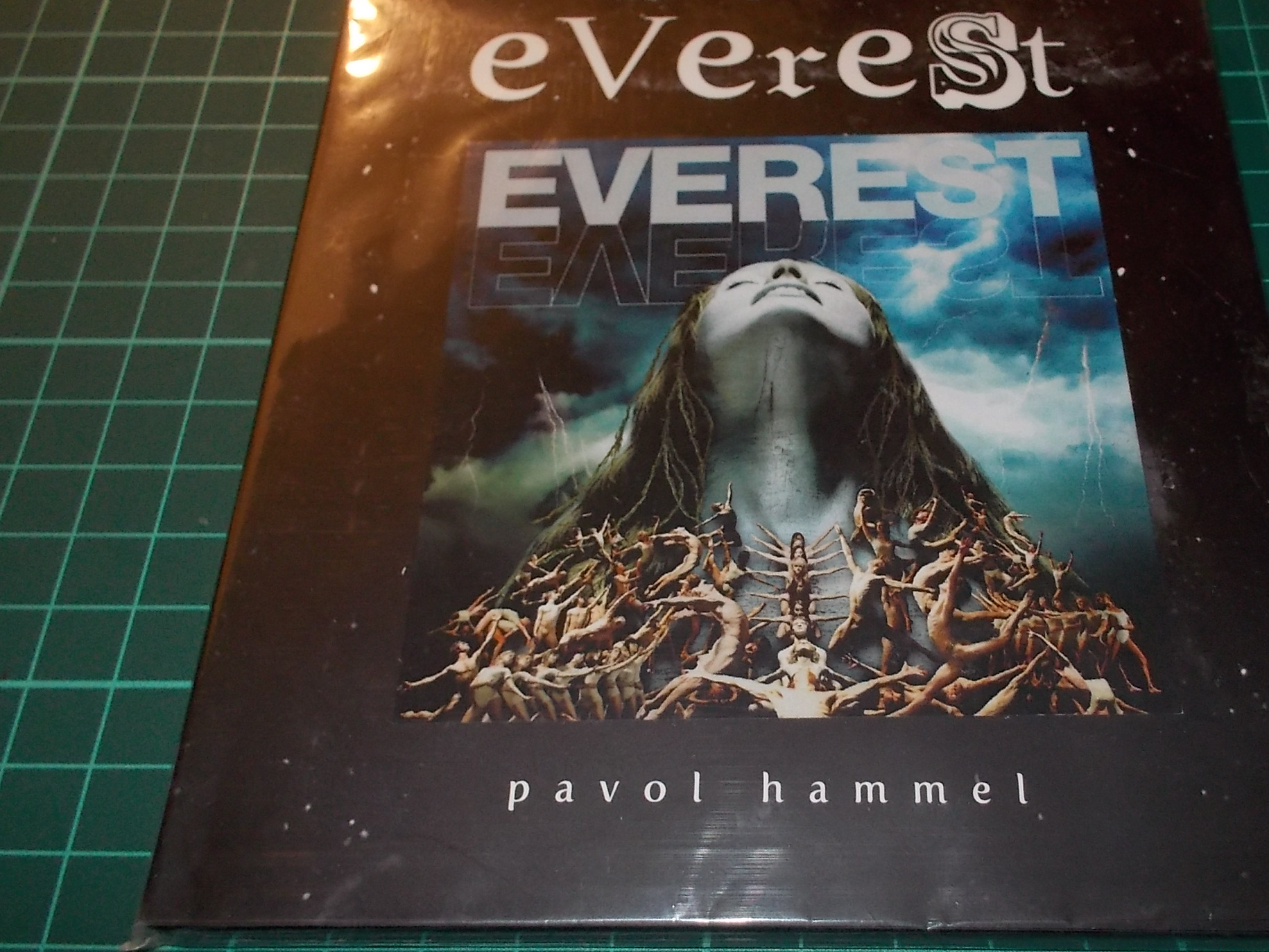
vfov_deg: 39.7
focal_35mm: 36
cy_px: 481
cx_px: 772
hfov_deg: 51.0
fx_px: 1320
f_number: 3.3
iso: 200
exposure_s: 1/30
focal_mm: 4.1
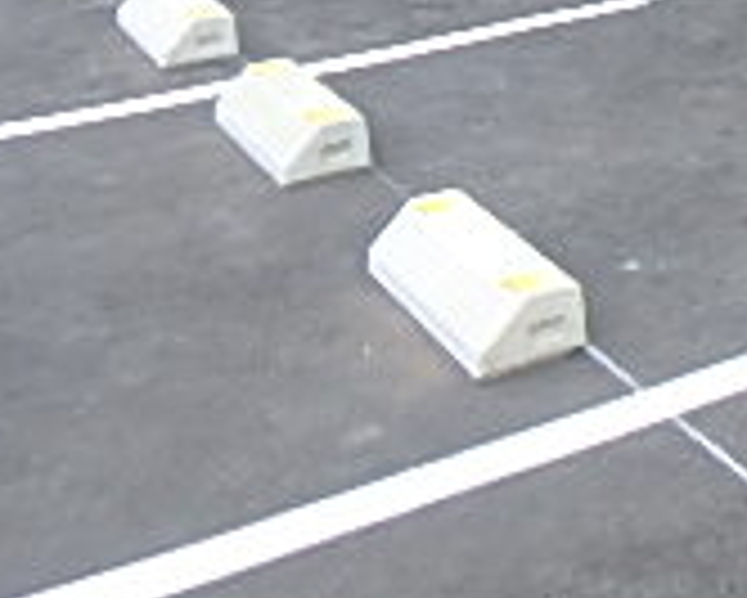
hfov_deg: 19.5
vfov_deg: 16.8
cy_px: -414
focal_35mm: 79
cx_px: 1256
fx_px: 1748
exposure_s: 1/250
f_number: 3.5
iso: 160
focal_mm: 3.7
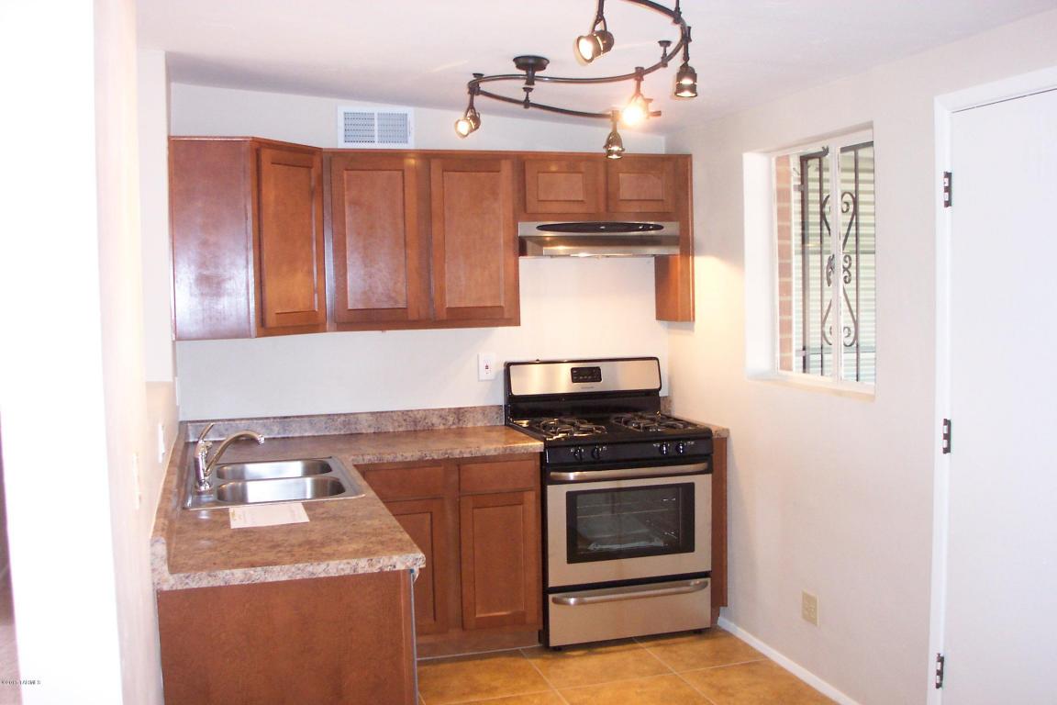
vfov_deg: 37.9
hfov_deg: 54.4
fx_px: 1028
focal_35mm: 35
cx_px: 528
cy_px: 352
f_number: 2.8
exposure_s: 1/30
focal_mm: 7.5
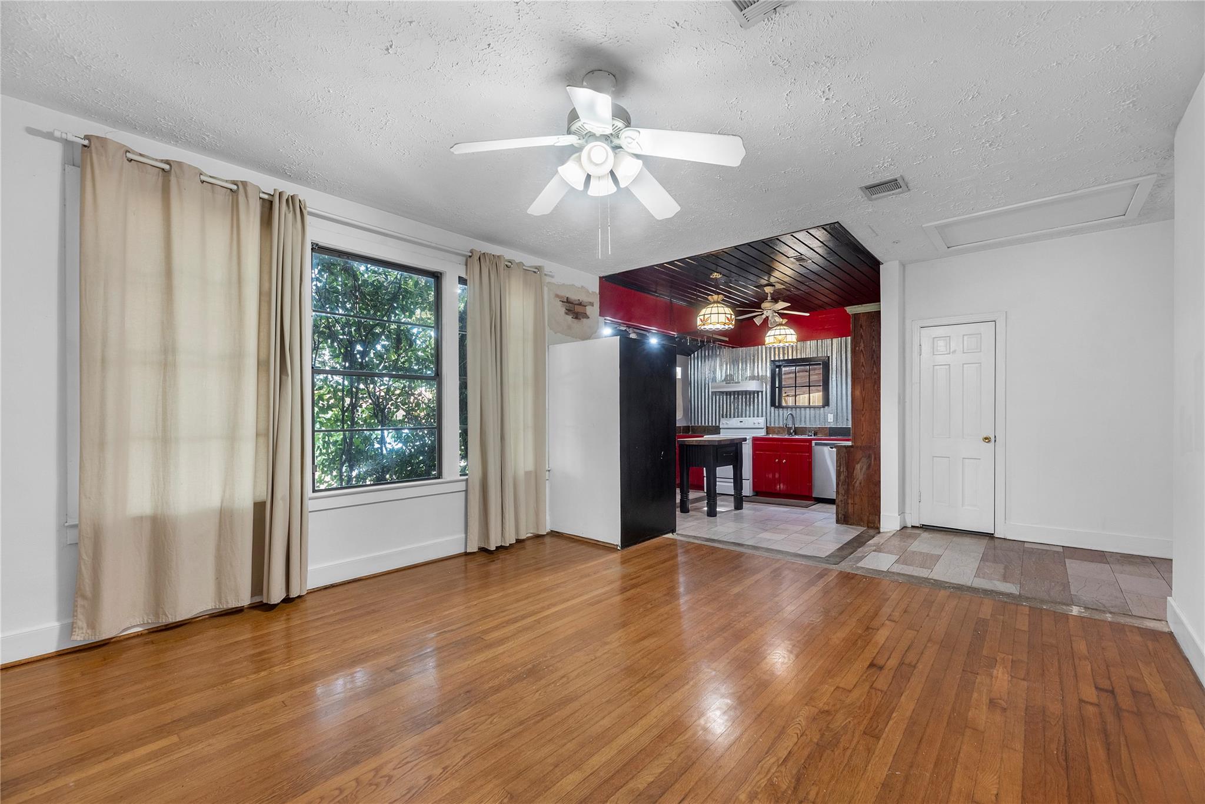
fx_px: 469
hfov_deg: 104.2
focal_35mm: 14
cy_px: 402
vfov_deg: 81.3
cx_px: 602
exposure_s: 1/5
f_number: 9
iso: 250
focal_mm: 14
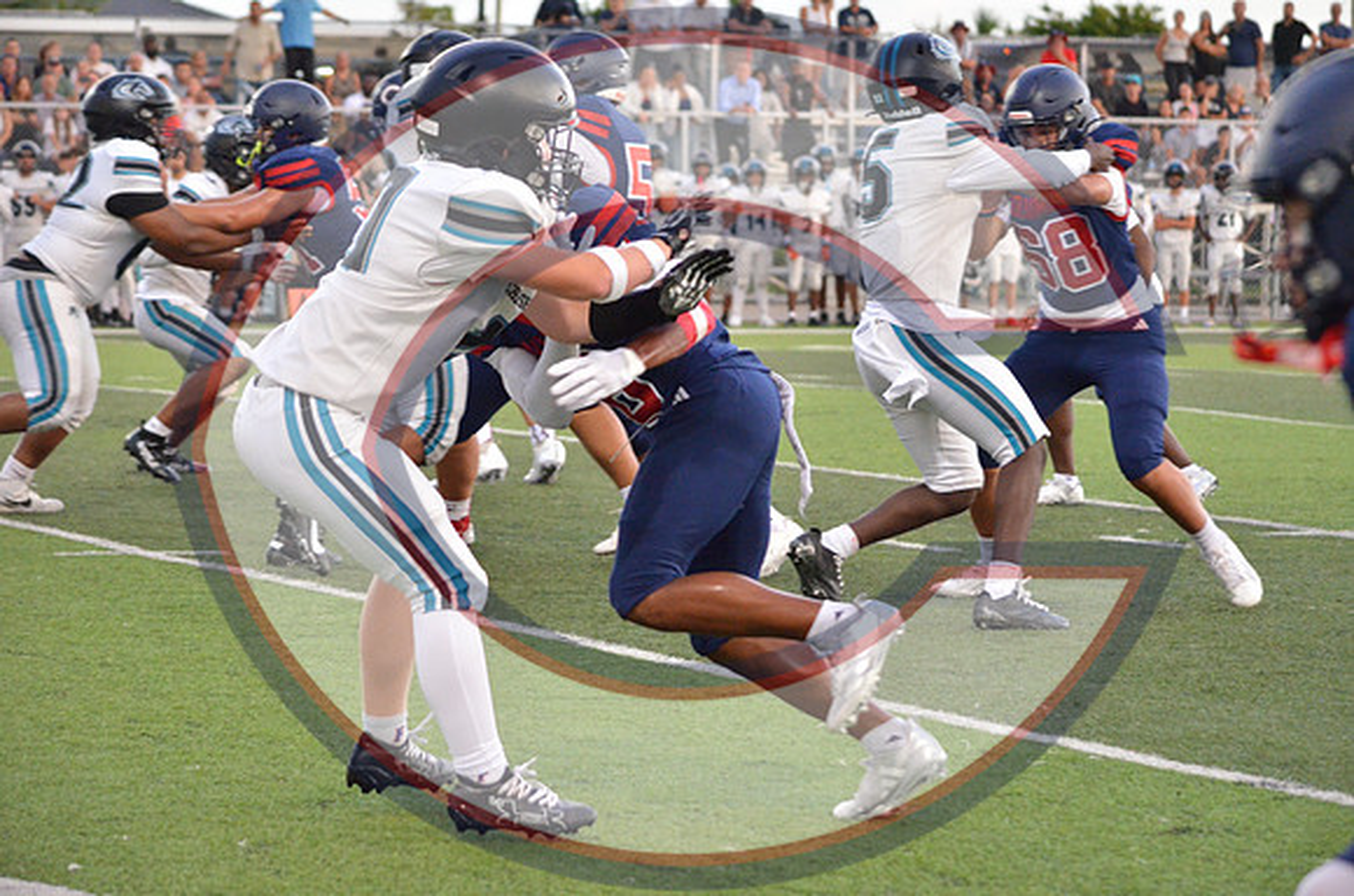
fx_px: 5629
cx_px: 677
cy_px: 448
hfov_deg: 13.7
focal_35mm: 150
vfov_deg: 9.1
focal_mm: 100
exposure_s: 1/500
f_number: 4.8
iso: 2800
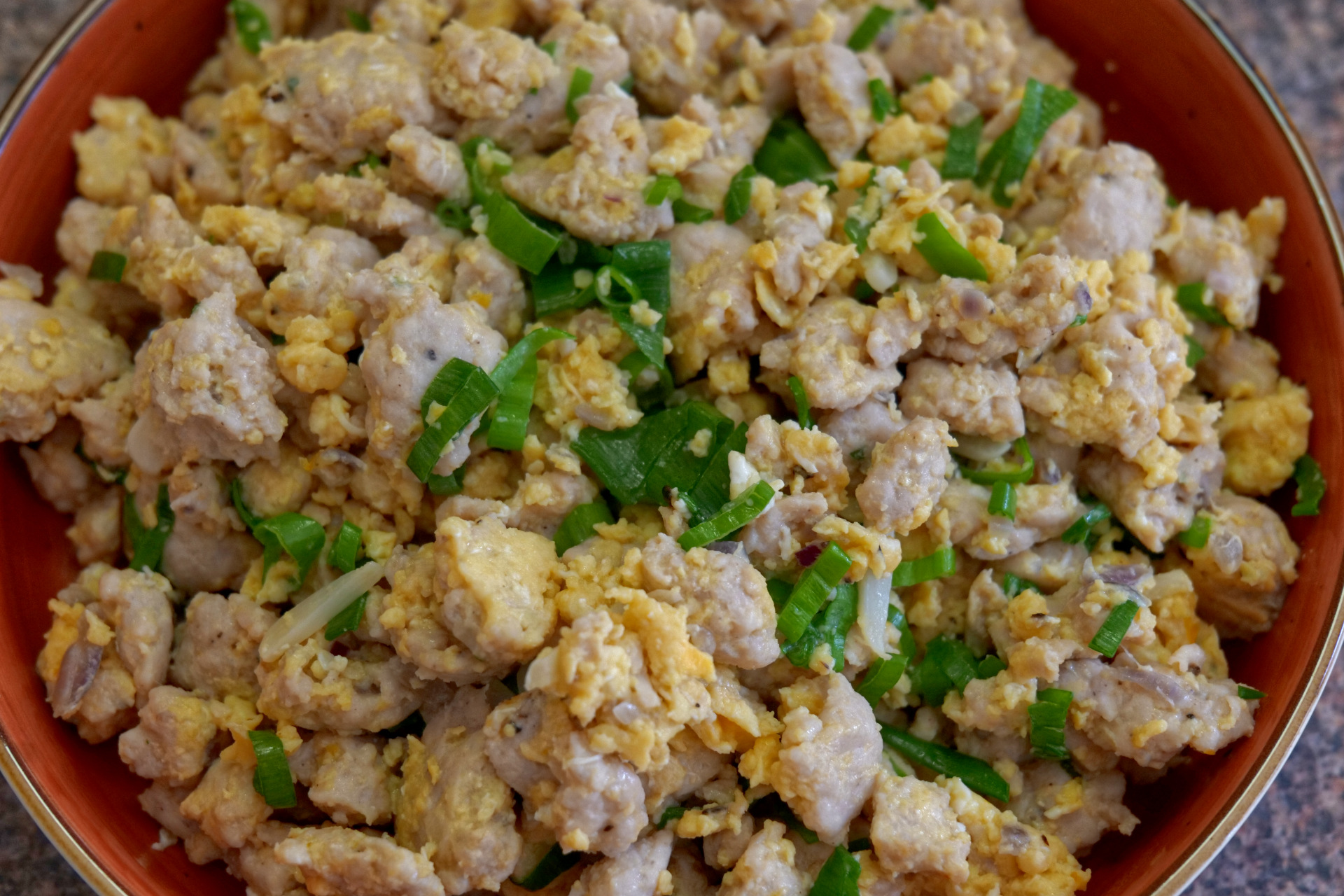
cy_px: 448
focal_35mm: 60
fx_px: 2240
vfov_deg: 22.6
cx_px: 672
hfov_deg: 33.4
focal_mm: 60
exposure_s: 1/60
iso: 3200
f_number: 7.1
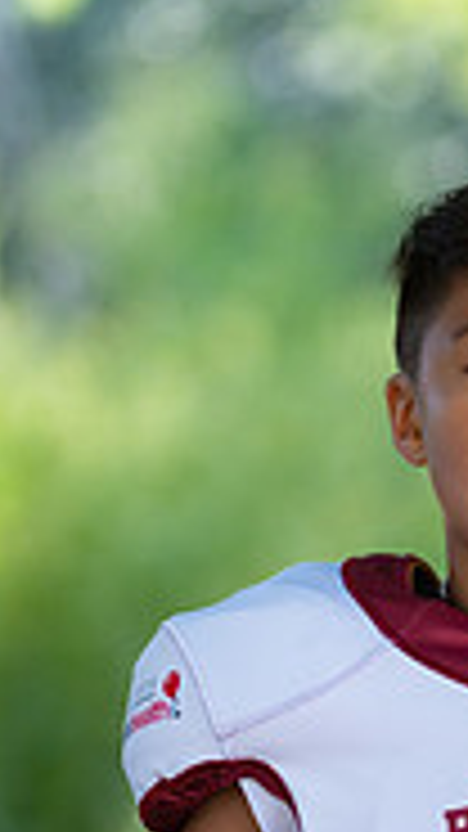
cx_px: 710
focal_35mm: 511
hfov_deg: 2.4
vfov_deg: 4.2
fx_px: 11278
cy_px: 855
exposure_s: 1/320
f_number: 2.8
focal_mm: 138
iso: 200
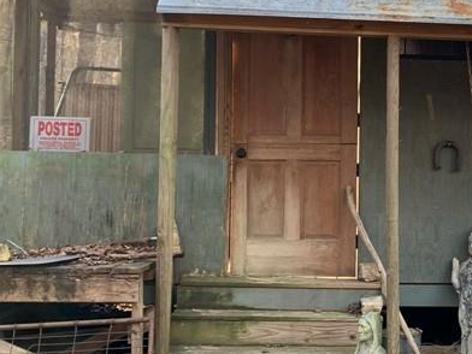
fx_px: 927
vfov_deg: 21.6
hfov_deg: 28.0
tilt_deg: +0.1
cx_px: 374
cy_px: 169
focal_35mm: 68
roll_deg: -1.2
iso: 50
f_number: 1.8
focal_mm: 4.25
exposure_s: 1/121
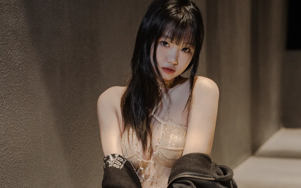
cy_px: 162
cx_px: 151
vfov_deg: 16.8
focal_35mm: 77
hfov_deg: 26.8
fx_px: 632
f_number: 2.8
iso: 2000
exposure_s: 1/200
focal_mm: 50
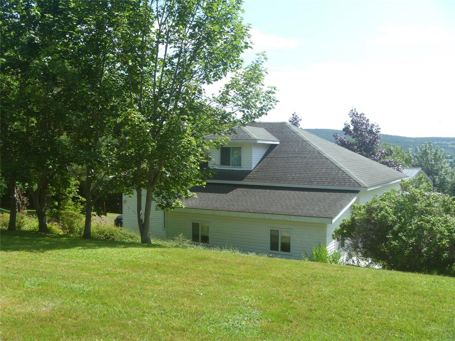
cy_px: 170
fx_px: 460
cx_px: 228
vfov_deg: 40.7
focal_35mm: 35
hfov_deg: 52.6
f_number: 4.5
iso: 80
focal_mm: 6.3
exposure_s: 1/200
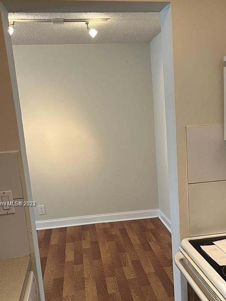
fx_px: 392
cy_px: 204
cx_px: 152
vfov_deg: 41.4
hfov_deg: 31.9
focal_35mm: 45
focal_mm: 5.1
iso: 80
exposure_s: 1/60
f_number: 1.6
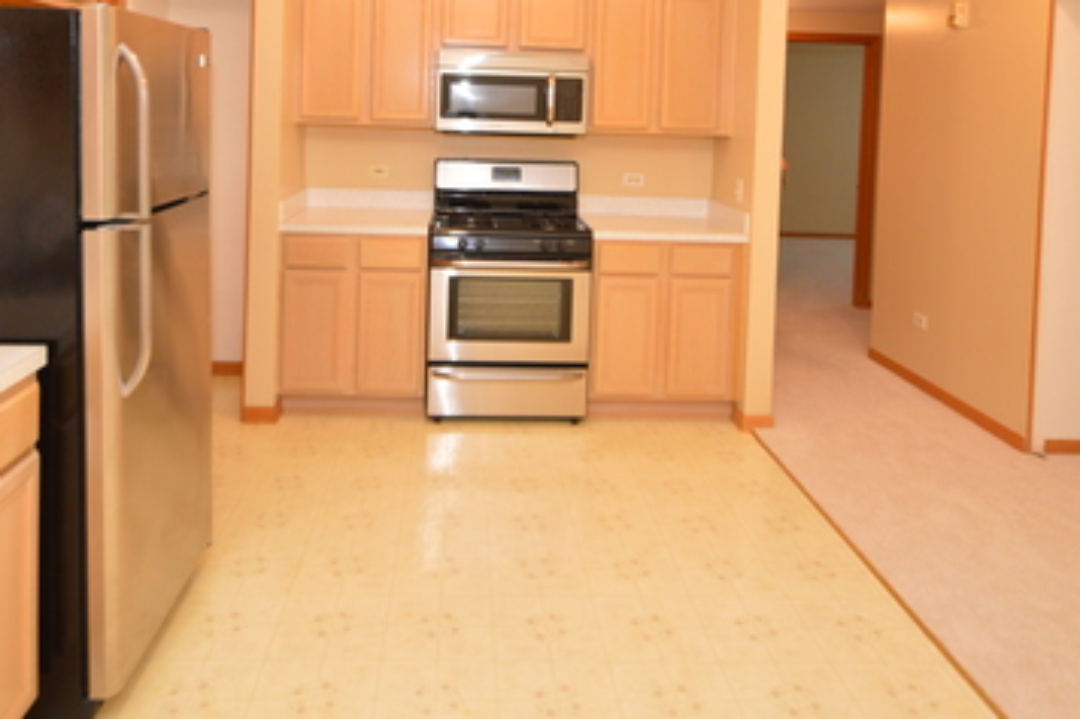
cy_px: 137
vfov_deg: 45.3
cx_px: 525
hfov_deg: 67.4
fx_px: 810
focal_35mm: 27
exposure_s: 1/60
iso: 400
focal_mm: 10
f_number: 3.5
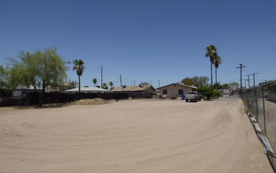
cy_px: 91
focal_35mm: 19
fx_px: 143
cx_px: 143
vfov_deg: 62.2
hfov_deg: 88.0
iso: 400
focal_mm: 12
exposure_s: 1/200
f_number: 22
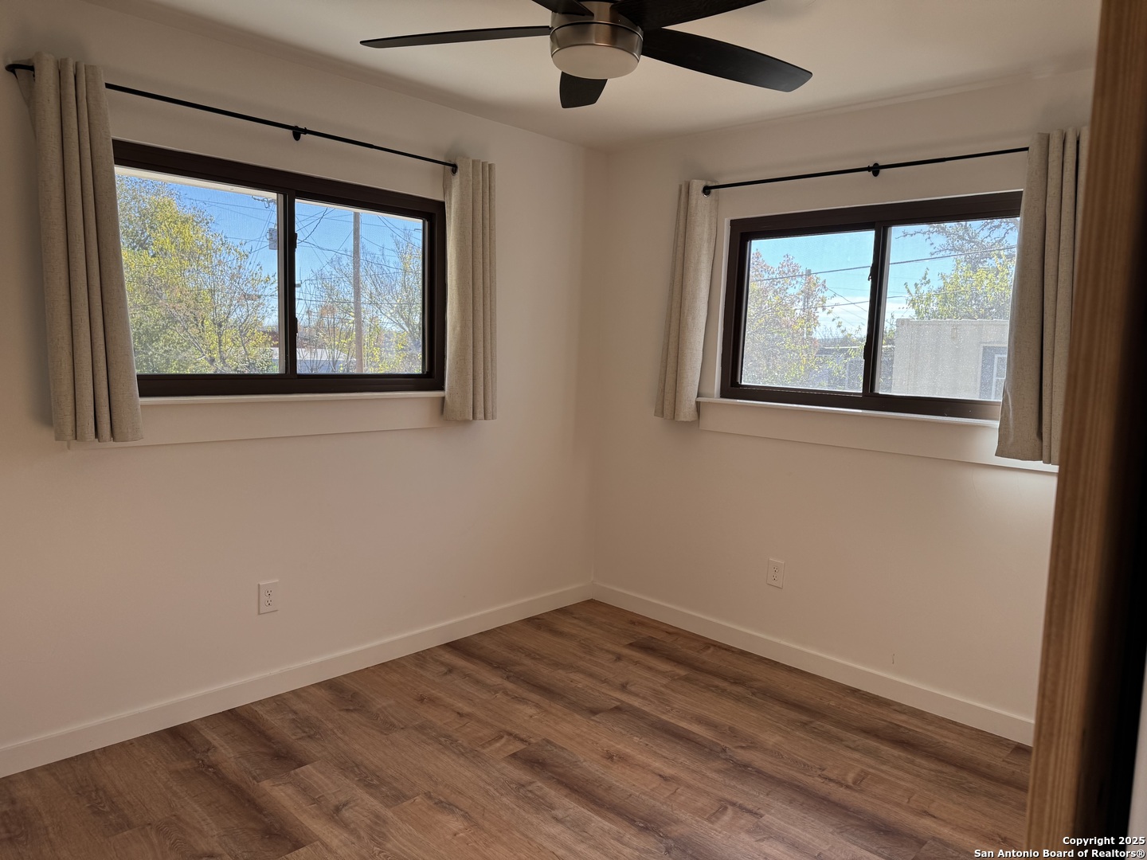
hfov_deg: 71.6
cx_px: 574
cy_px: 430
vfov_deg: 56.8
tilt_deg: -6.7
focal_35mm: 24
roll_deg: -1.9
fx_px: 795
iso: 80
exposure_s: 1/298
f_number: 1.78
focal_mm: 6.76
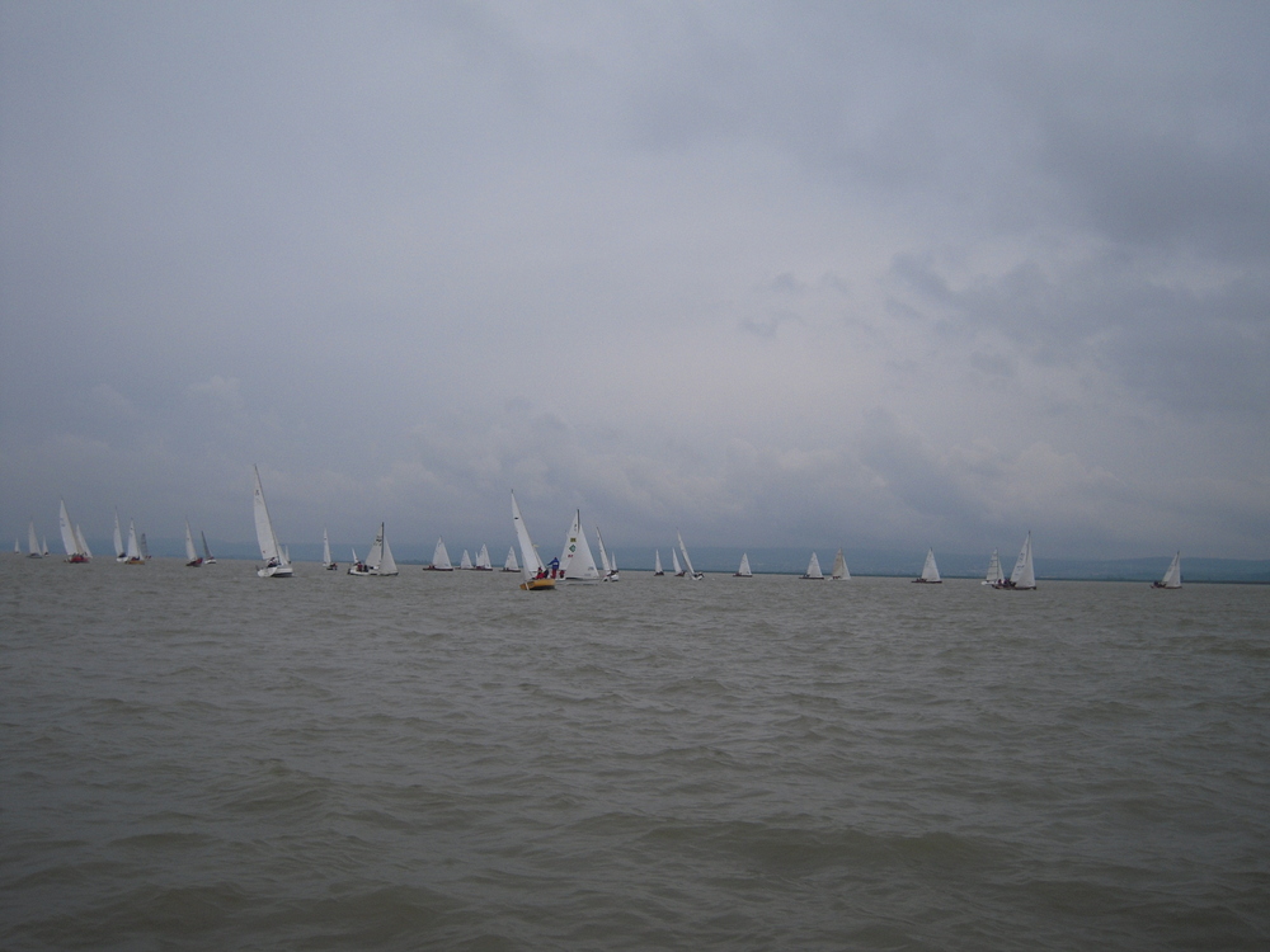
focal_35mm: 31
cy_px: 476
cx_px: 635
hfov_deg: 58.4
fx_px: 1137
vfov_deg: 45.4
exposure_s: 1/400
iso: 100
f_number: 5.6
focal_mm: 5.6
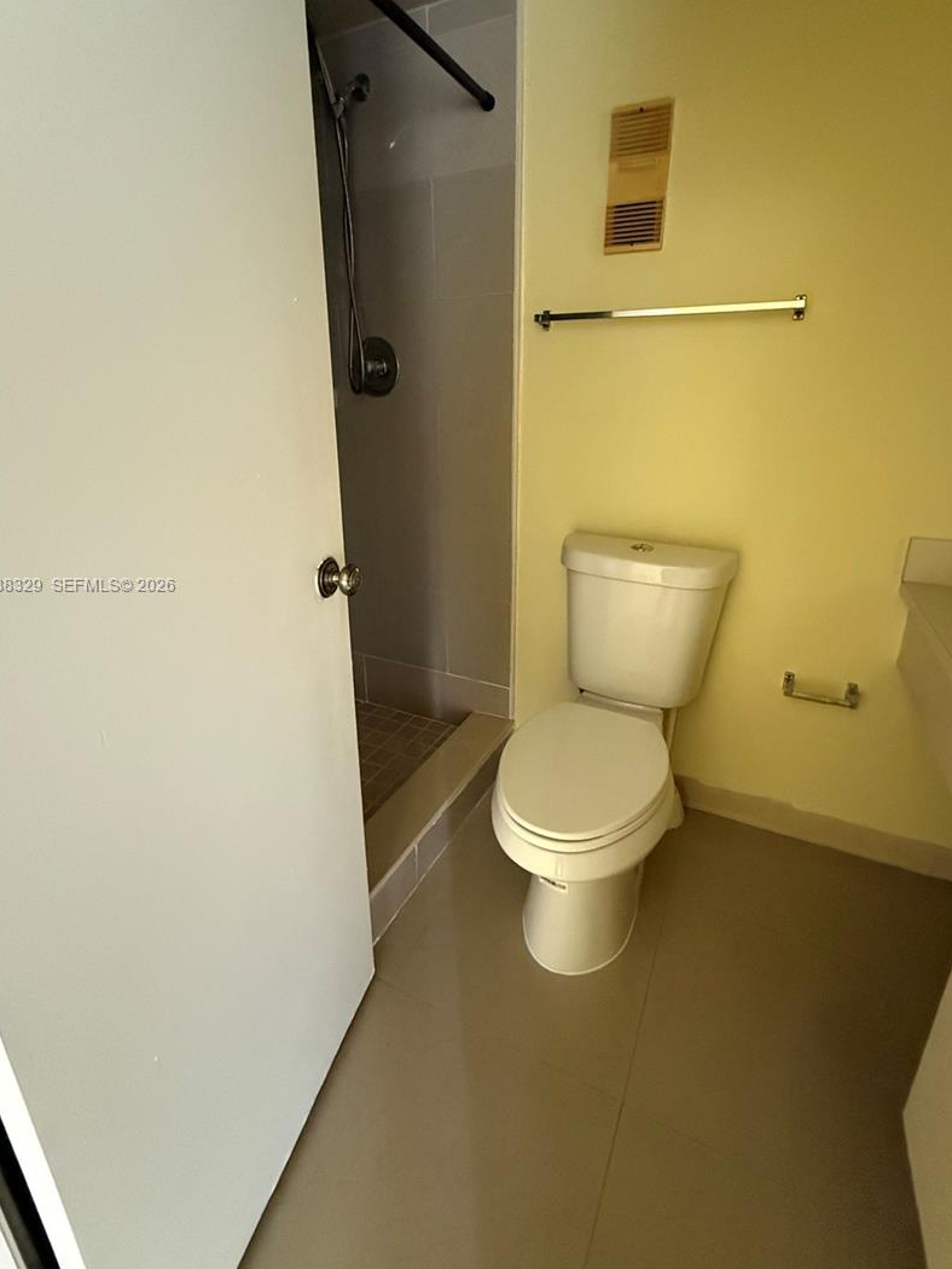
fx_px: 586
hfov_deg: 78.1
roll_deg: -0.8
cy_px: 586
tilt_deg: -18.2
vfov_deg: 94.3
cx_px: 494
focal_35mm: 16
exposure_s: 1/60
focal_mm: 2.22
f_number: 2.2
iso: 1250
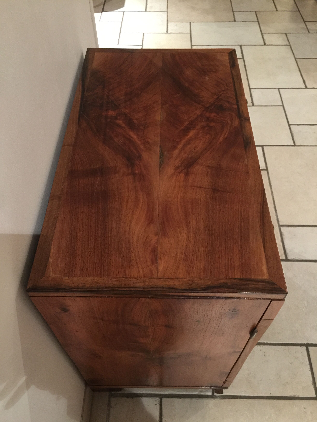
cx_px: 158
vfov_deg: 61.7
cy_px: 211
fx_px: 354
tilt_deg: -52.2
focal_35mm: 29
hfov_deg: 48.2
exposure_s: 1/8
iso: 160
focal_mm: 4.15
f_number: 2.2
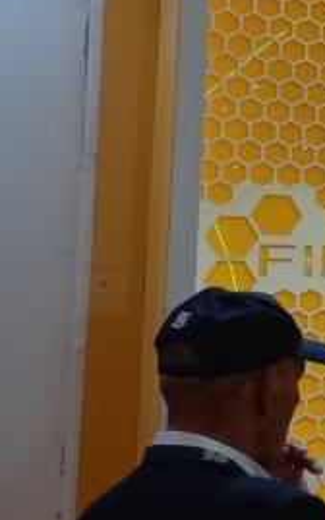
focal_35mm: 101
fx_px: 1432
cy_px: 199
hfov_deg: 9.9
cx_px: 958
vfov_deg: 20.6
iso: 125
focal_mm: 4.6
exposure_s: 1/50
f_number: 2
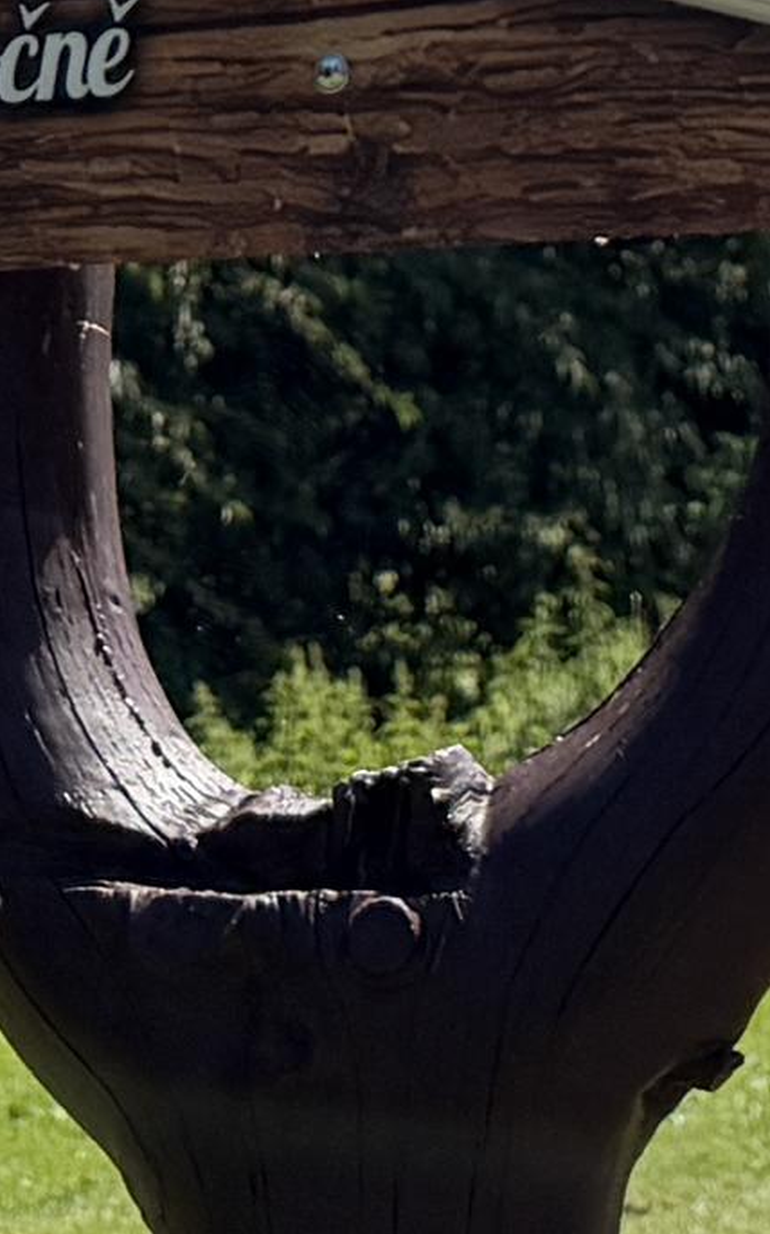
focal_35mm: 152
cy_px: -1182
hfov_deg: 8.6
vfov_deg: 12.3
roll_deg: +1.6
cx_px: 658
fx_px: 5110
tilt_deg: +18.8
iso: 100
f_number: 1.78
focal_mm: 6.76
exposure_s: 1/7353
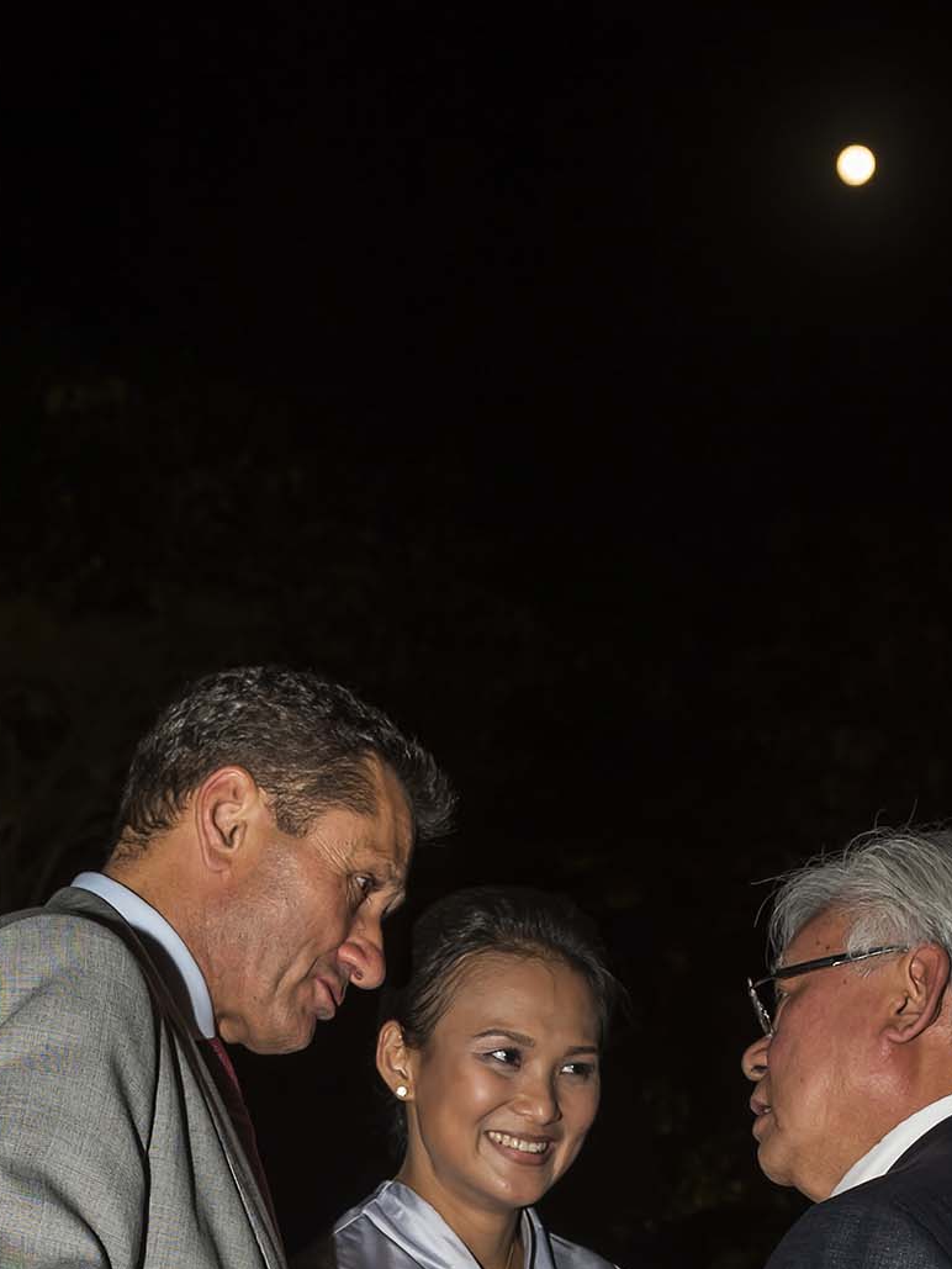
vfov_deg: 52.4
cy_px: 741
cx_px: 554
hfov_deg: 40.6
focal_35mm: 35
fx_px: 1283
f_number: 5.6
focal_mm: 26
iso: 400
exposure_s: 1/60
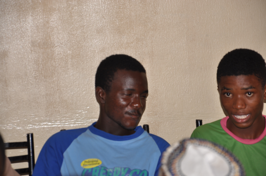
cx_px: 133
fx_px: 1085
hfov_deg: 14.0
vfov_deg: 9.3
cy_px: 88
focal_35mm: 147
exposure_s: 1/60
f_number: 5.6
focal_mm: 98
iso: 200
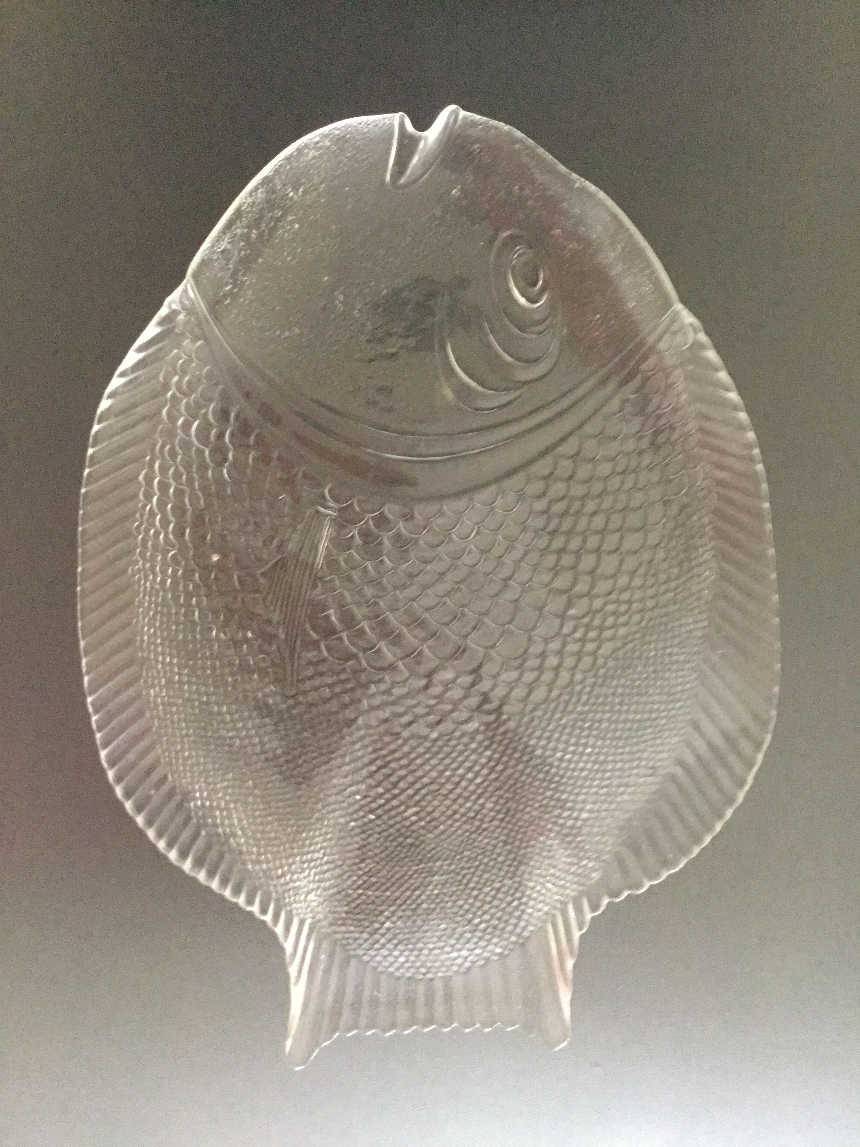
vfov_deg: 58.4
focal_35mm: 31
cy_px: 574
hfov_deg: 45.4
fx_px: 1027
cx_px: 430
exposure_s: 1/17
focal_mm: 3.3
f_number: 2.4
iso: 400
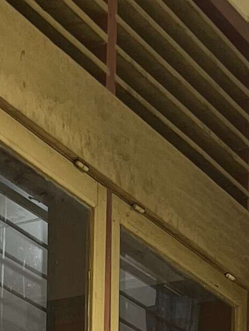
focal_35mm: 171
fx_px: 1639
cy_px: 829
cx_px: -257
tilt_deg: -2.7
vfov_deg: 9.9
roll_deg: +0.0
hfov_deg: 8.2
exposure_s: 1/122
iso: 50
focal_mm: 5.1
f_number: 1.6
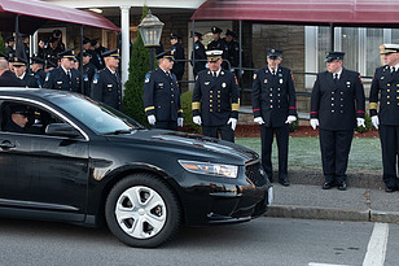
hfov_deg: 29.5
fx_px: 731
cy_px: 119
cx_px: 56
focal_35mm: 66
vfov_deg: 20.6
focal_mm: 23
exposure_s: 1/500
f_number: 2.8
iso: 800
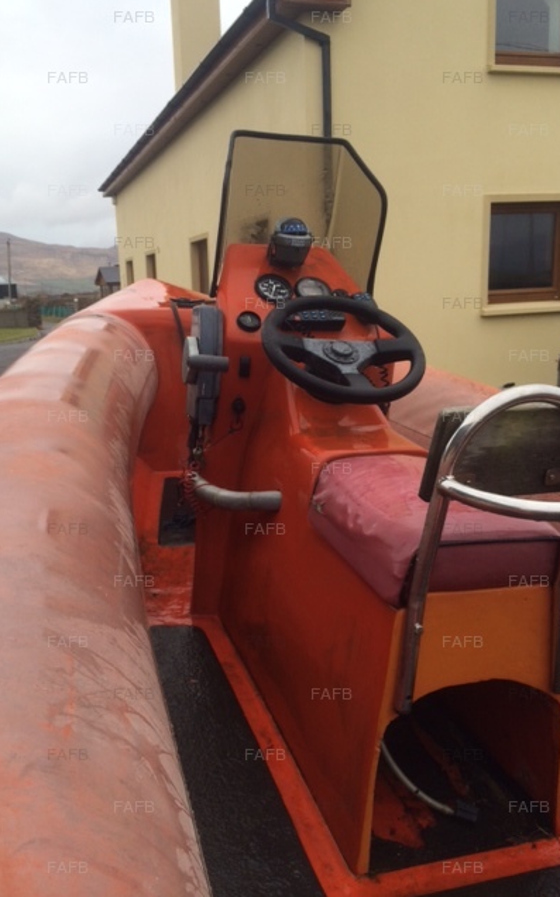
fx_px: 782
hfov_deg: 39.3
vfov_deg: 59.7
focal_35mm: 32
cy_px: 447
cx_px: 240
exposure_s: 1/246
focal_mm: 4.12
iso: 32
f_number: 2.2
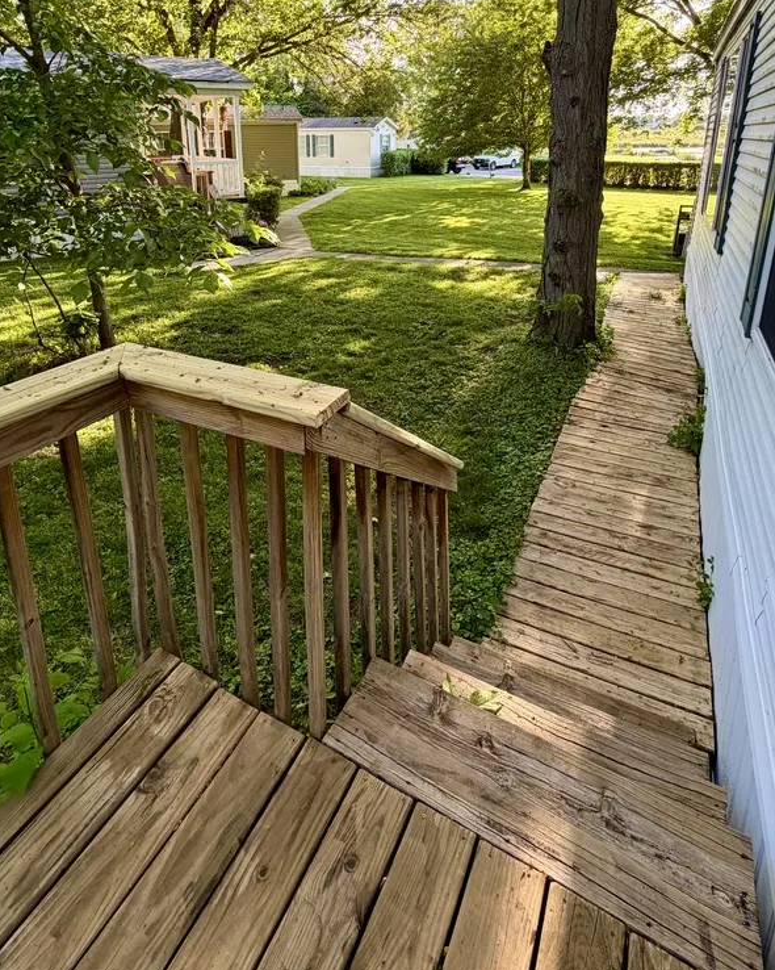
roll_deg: +0.1
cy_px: 300
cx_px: 361
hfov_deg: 68.0
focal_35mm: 20
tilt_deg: -15.9
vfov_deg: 77.0
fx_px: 574
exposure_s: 1/121
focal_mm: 2.22
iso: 100
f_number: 2.2
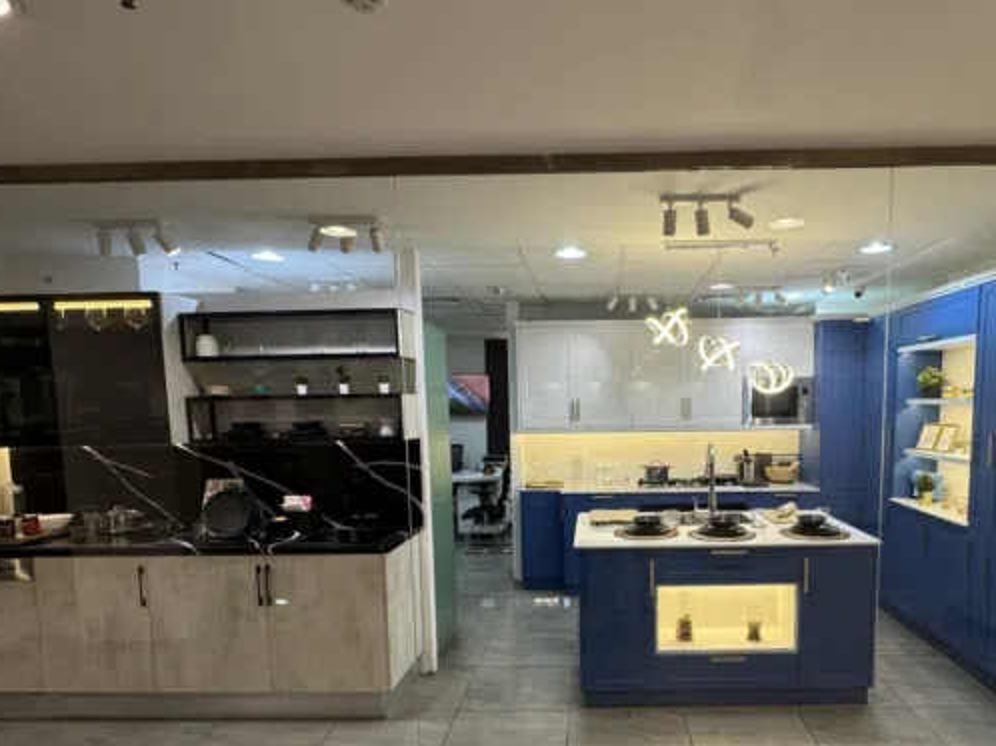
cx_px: 596
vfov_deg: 70.1
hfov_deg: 86.7
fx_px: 518
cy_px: 478
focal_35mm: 18
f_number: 2.2
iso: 100
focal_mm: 2.22
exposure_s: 1/100
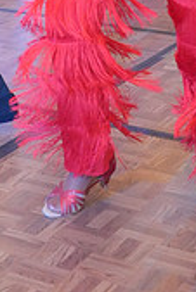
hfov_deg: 11.3
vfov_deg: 15.3
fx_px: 978
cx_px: -25
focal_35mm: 120
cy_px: -187
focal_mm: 35
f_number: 4
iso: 12800
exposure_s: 1/400
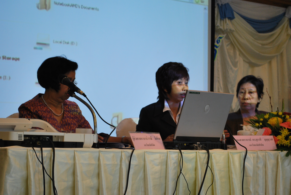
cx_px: 146
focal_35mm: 82
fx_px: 668
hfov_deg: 24.6
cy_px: 98
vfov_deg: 16.6
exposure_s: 1/10
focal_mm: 55
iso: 400
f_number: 5.6
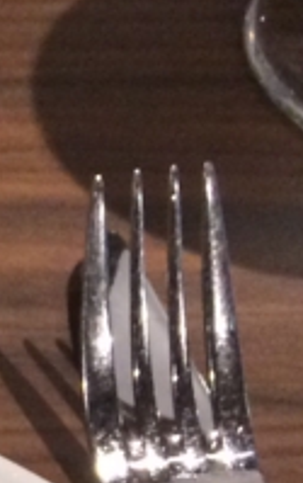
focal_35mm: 158
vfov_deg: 12.5
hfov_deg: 6.8
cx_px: -822
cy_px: 745
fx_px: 2080
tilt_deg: -55.0
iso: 250
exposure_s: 1/33
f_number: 2.2
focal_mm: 4.15
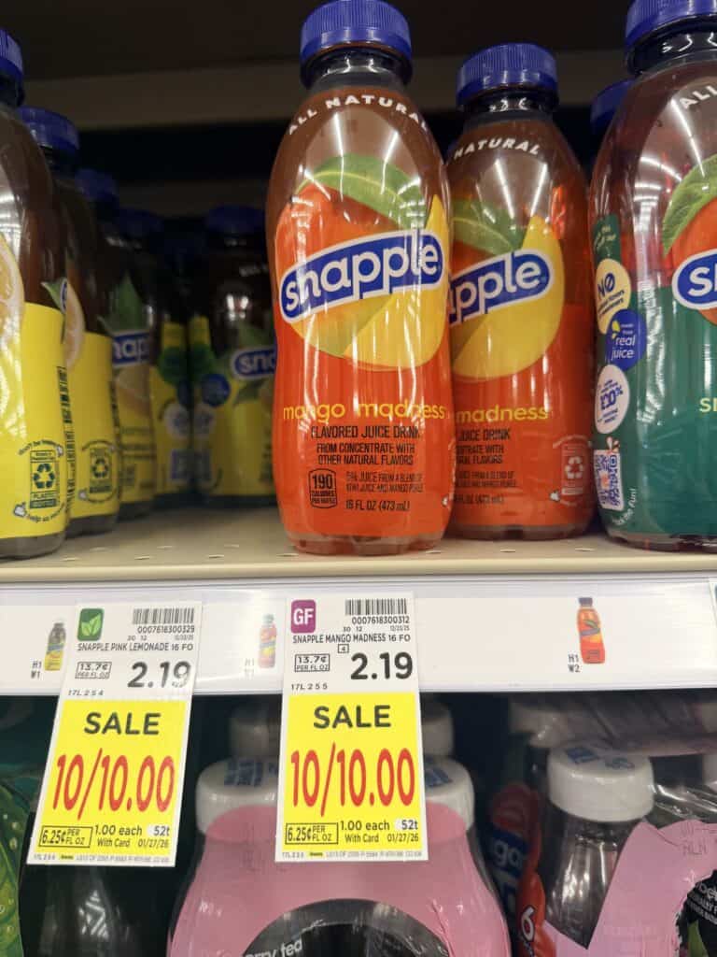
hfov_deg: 56.8
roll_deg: +1.6
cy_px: 478
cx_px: 358
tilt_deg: -3.1
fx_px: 663
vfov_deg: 71.6
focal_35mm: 24
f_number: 1.78
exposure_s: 1/65
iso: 125
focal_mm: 6.76
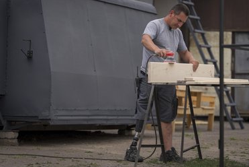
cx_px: 123
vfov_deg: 9.9
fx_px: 962
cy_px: 78
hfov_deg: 14.7
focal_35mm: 139
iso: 400
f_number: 3.2
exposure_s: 1/4000
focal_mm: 129
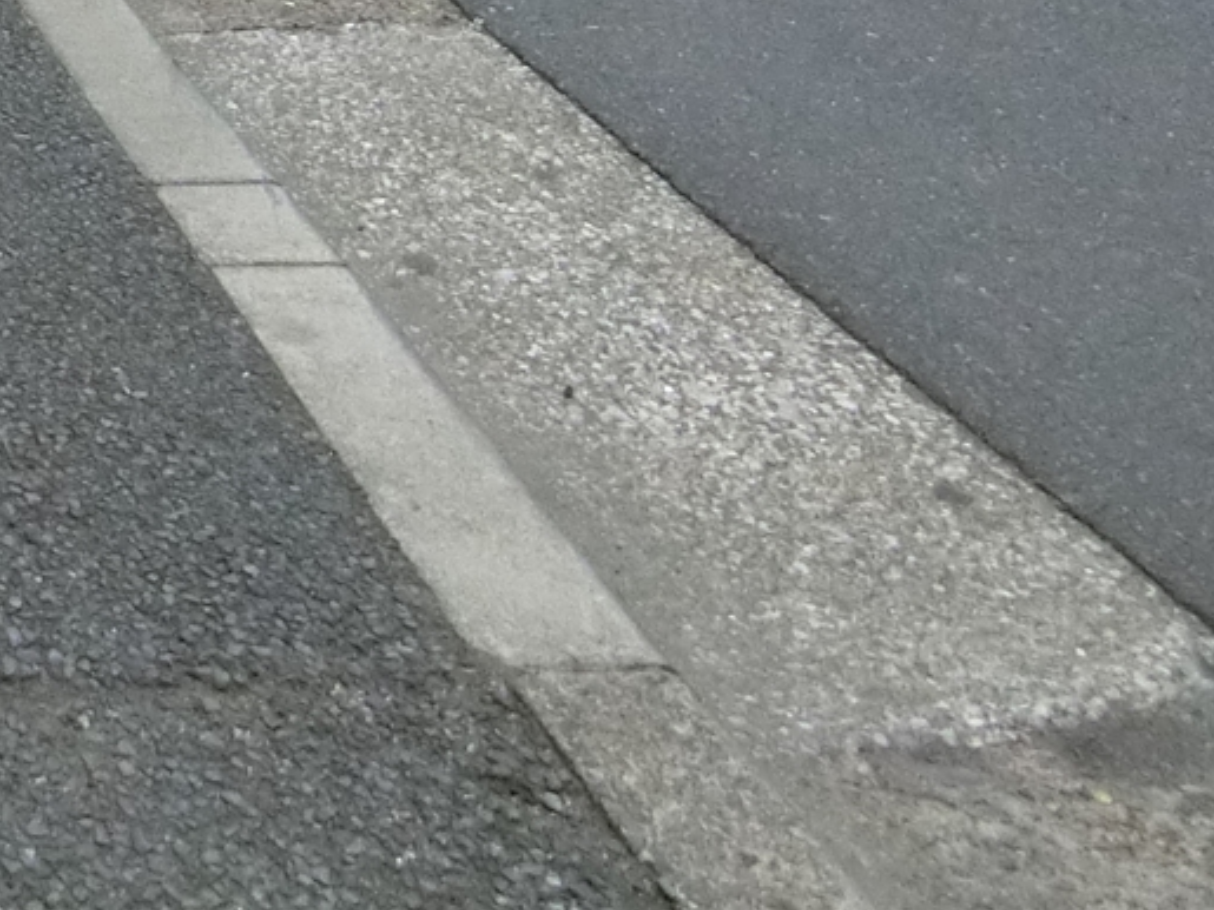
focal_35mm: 59
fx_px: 2069
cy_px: -500
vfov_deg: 20.7
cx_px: -507
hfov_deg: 26.0
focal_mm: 4.06
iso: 1250
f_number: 2.7
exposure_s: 1/500
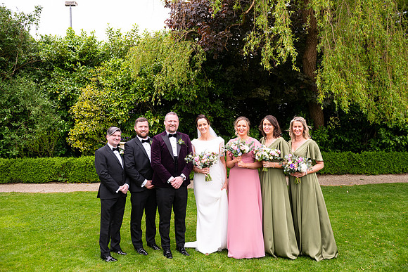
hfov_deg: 58.7
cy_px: 136
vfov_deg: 41.1
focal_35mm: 32
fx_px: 363
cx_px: 204
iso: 200
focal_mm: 32
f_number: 5
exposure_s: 1/200
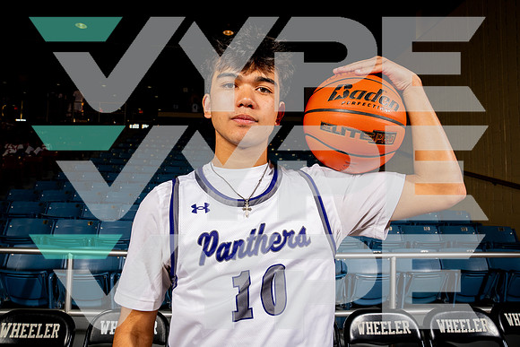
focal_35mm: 24
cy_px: 174
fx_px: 347
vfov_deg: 53.2
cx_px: 260
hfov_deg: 73.7
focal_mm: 24
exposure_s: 1/125
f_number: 7.1
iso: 250
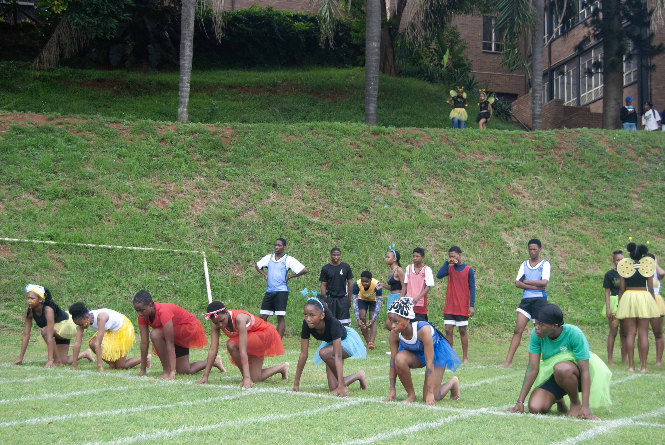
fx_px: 860
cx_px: 332
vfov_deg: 29.0
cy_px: 222
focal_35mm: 46
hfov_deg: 42.3
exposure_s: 1/125
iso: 200
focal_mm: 31
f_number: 5.6
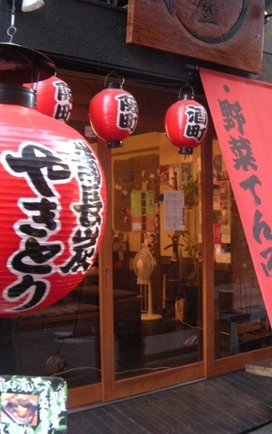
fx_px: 592
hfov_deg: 25.9
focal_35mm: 50
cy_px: 216
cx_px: 146
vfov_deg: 40.3
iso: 400
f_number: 3.8
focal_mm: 5.9
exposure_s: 1/25.8
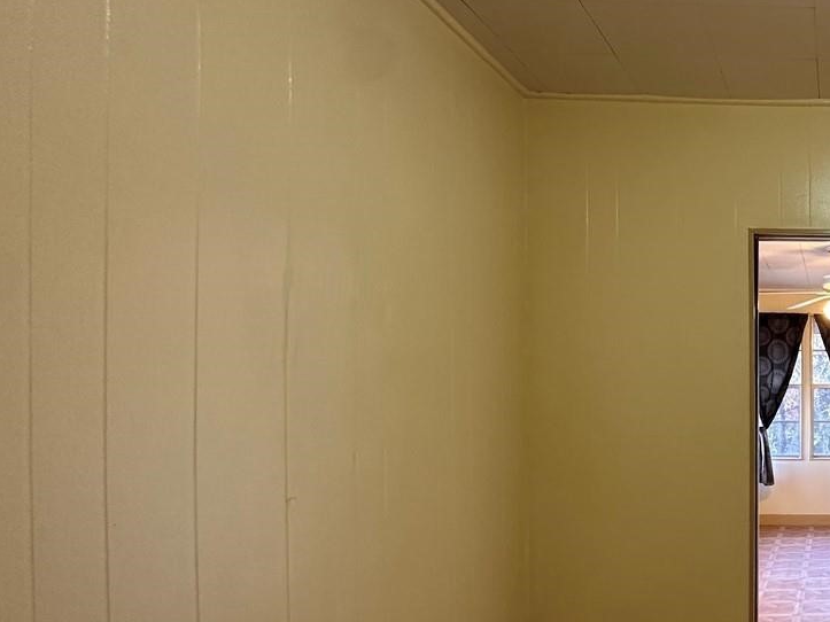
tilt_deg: +0.1
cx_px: 878
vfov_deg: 44.9
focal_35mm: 31
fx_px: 743
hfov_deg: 46.0
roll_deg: -0.5
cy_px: 402
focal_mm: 2.22
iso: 200
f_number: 2.2
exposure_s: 1/60
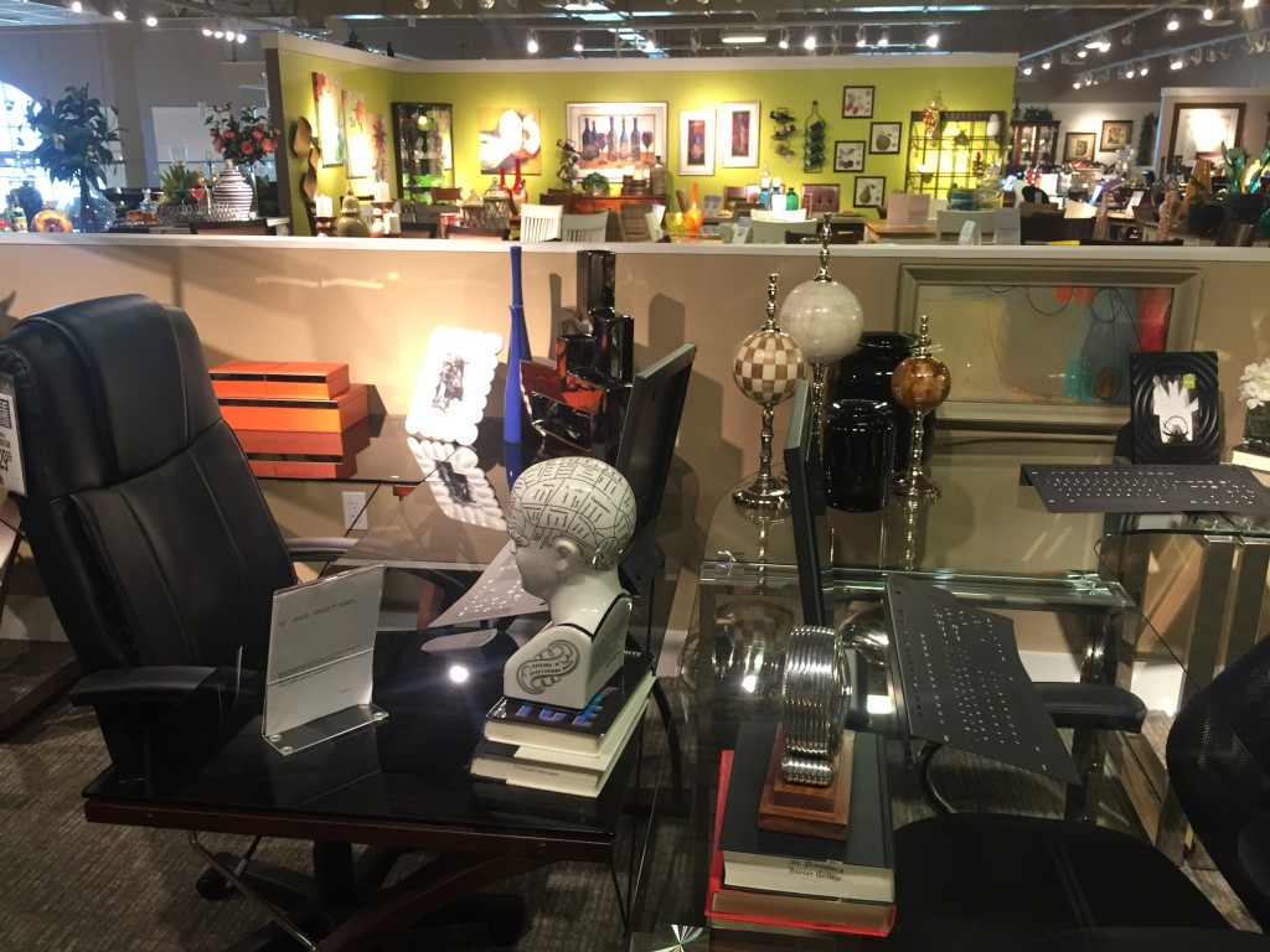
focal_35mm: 29
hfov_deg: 61.7
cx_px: 635
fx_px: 1064
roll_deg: -0.6
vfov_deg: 48.2
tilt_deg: -17.0
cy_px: 476
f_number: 2.2
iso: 100
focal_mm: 4.15
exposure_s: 1/30
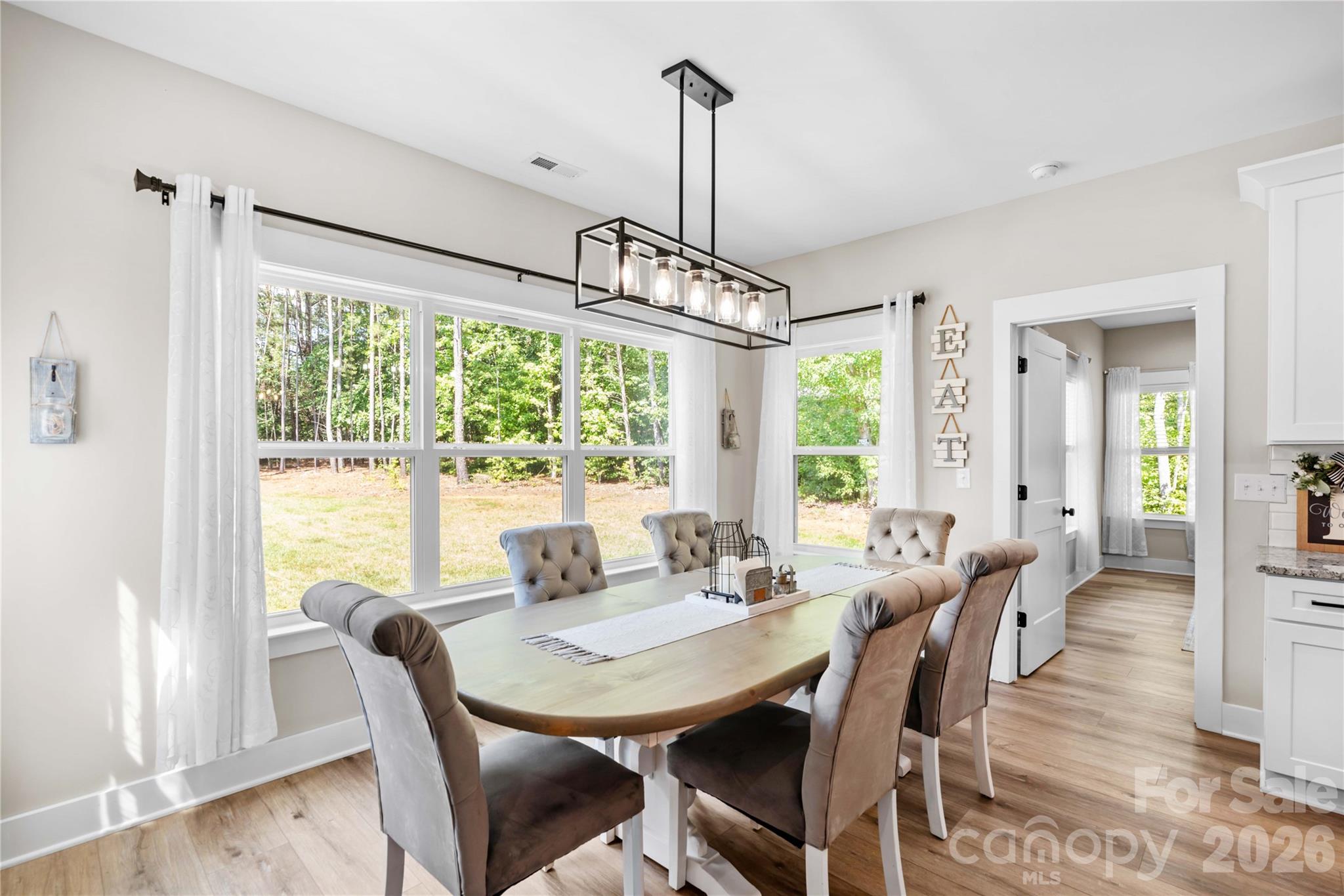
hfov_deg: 96.7
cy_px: 448
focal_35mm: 16
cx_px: 672
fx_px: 597
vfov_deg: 73.7
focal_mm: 16
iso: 100
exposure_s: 1/6
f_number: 8
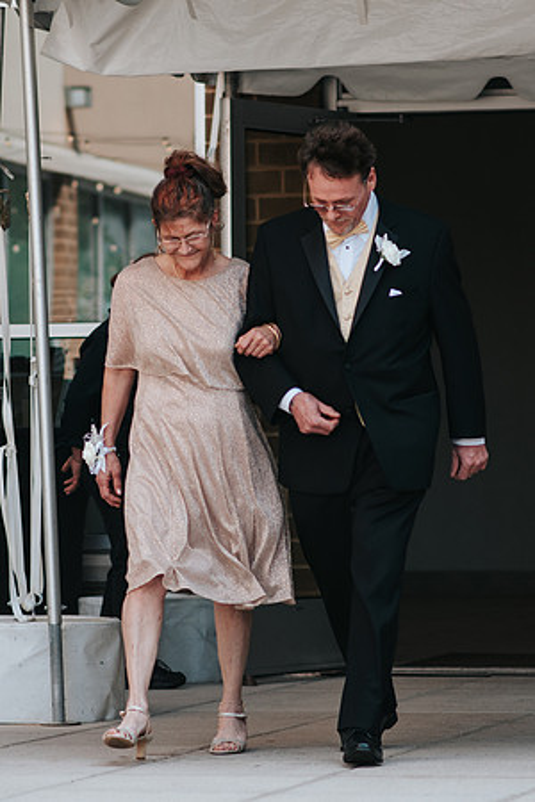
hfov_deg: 7.2
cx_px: 251
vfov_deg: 10.8
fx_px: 4263
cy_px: 401
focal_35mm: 191
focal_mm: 85
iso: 100
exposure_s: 1/800
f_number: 2.8
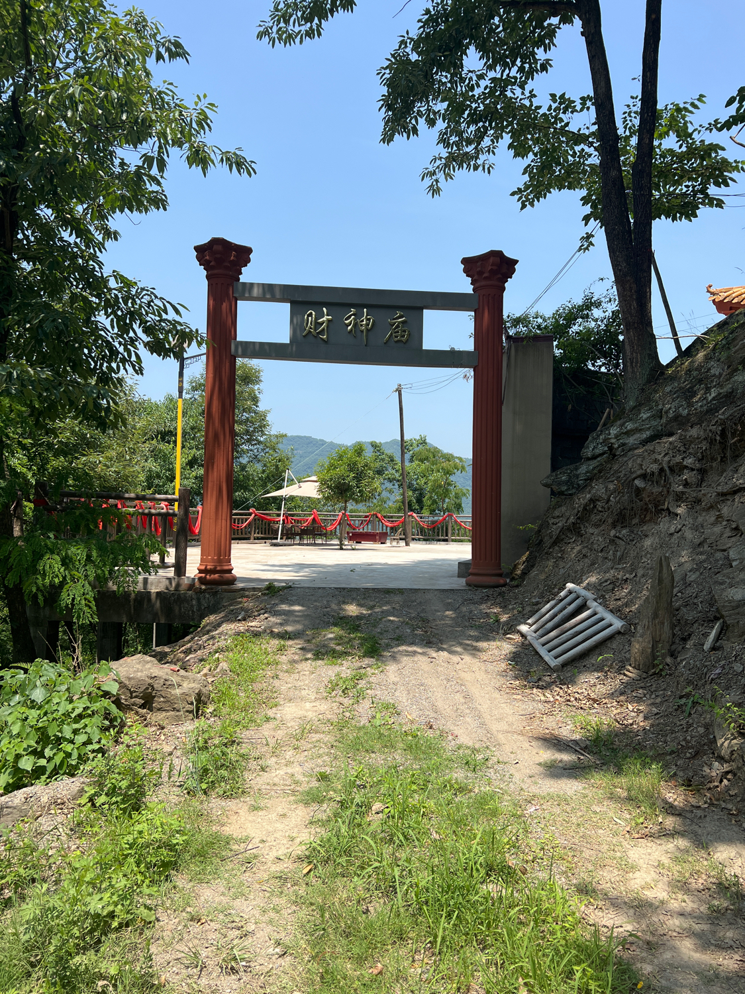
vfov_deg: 67.3
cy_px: 497
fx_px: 746
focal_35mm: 26
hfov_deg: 53.1
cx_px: 372
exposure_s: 1/3077
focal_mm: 5.7
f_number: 1.5
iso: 50
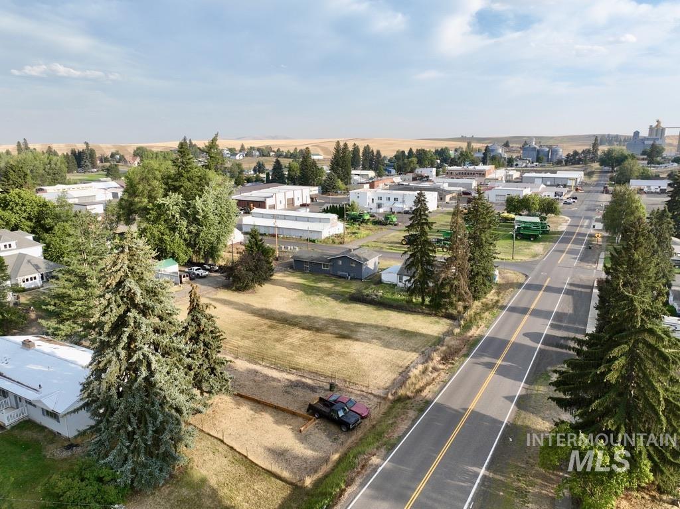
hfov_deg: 71.6
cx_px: 340
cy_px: 254
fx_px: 471
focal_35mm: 24
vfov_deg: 56.8
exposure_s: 1/1000
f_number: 2.8
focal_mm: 12.29
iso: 100
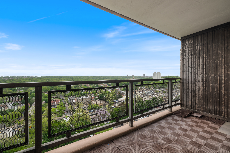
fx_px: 93
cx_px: 115
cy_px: 76
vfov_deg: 79.2
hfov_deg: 102.3
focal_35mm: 14
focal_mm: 14.5
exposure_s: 1/160
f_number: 8
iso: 320
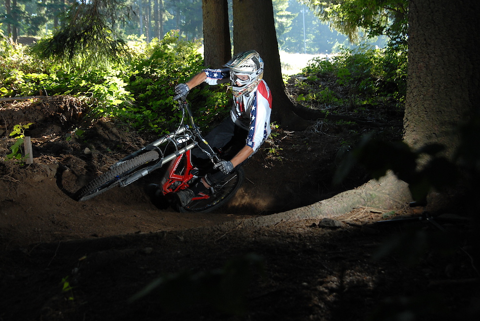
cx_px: 234
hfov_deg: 43.1
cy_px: 161
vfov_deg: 29.6
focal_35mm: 46
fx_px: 608
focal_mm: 29
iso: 320
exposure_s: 1/200
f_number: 4
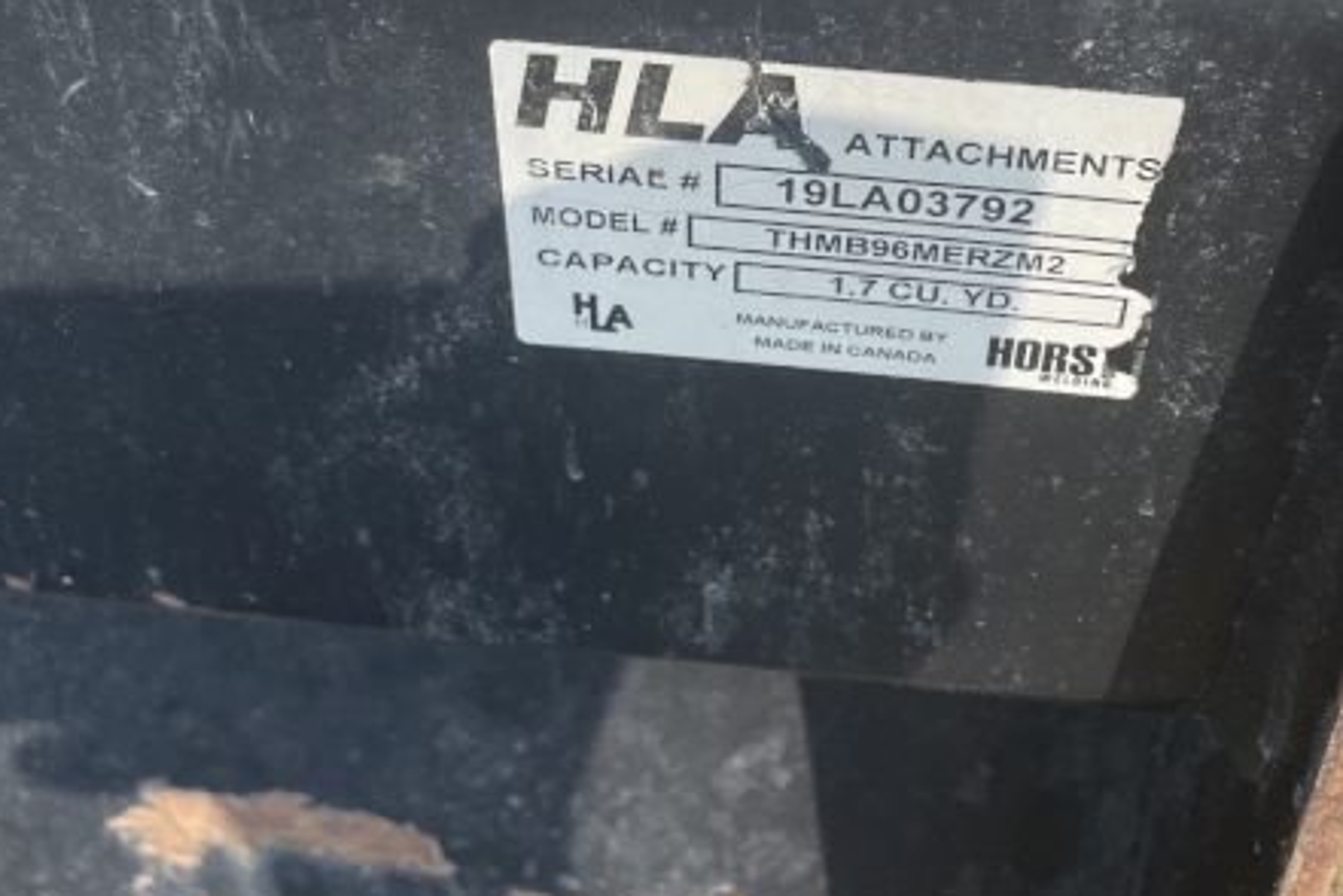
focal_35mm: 49
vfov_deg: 26.2
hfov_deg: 40.2
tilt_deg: -48.8
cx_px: 810
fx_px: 1828
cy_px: 24
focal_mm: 4.2
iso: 32
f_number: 1.6
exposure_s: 1/1511
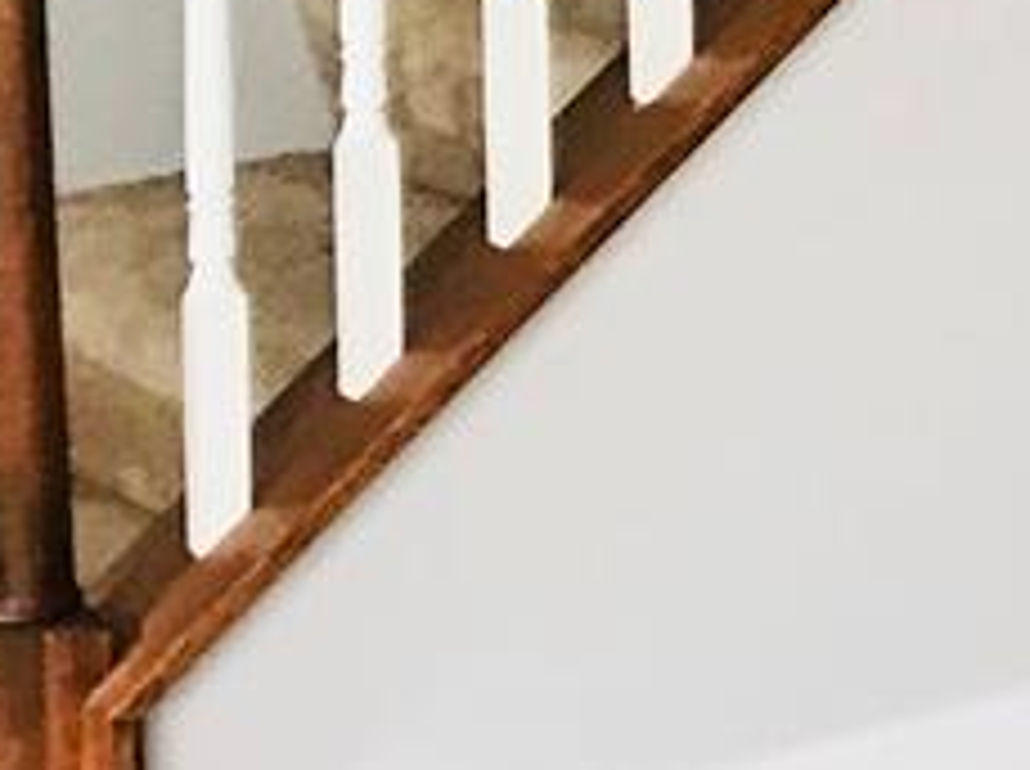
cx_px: 3423
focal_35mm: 196
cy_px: -1184
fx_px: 5823
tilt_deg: -0.5
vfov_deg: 7.0
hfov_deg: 8.1
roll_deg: +1.3
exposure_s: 1/30
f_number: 1.8
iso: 25
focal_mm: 3.99
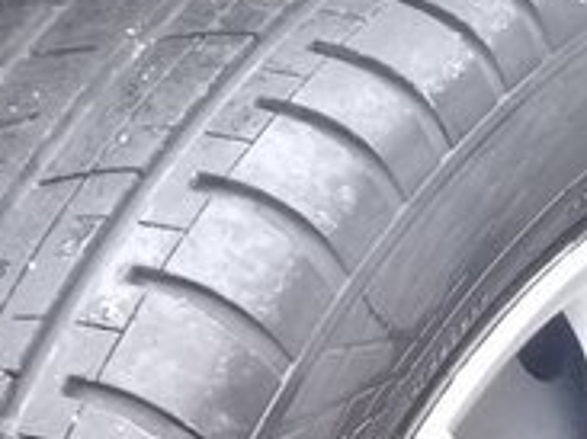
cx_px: 318
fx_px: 1898
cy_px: 594
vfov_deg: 12.7
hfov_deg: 17.6
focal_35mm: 112
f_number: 2.2
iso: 200
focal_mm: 3.3
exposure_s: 1/40
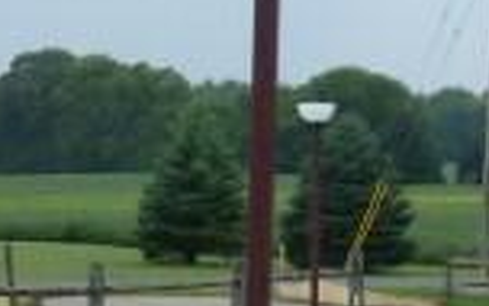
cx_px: -273
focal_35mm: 236
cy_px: 544
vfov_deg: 5.5
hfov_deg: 8.7
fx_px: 3145
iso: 160
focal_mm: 5.9
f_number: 4
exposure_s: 1/250
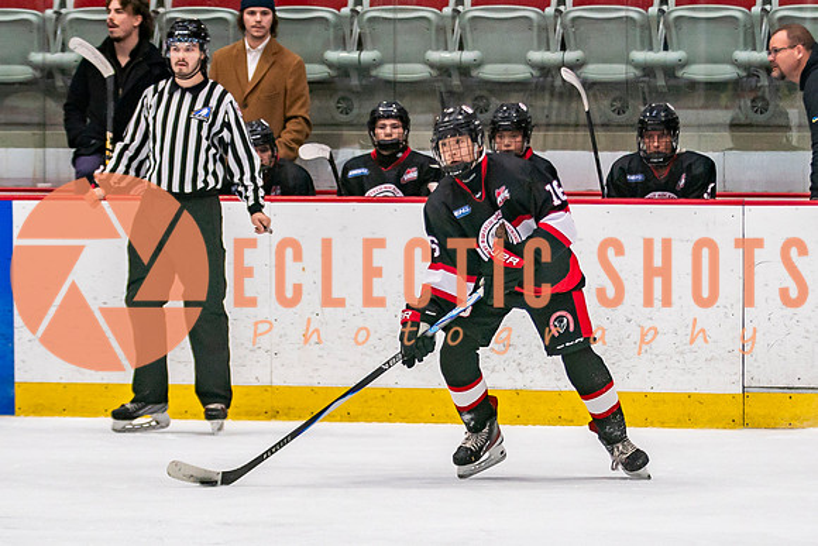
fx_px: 6476
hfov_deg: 7.2
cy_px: 414
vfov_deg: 4.8
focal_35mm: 285
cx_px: 409
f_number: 2.8
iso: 640
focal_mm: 105
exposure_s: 1/640
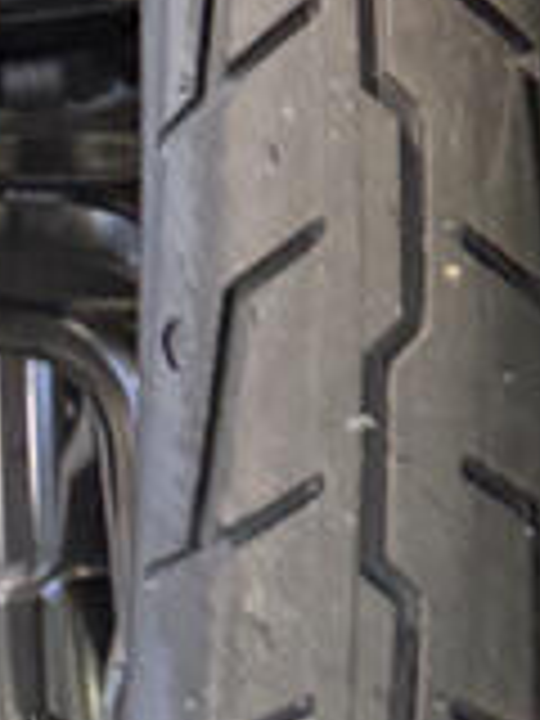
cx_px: 468
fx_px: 3203
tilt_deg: -28.6
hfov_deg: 9.6
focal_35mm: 154
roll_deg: +8.4
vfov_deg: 10.6
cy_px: -1116
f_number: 1.78
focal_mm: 6.76
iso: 320
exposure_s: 1/60
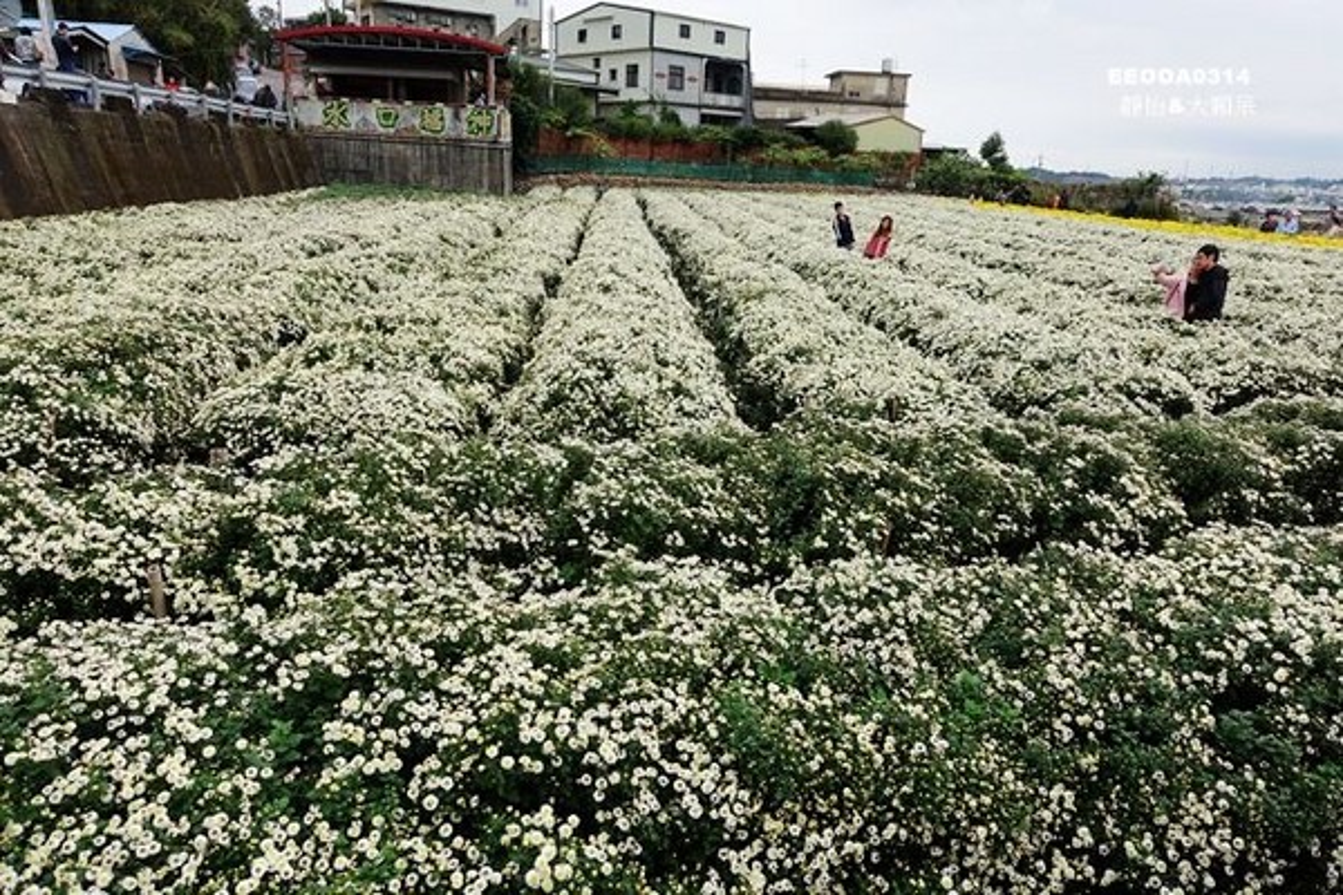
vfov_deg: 53.1
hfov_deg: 73.7
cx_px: 672
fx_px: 895
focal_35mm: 24
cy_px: 448
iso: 125
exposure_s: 1/100
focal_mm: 8.8
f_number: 4
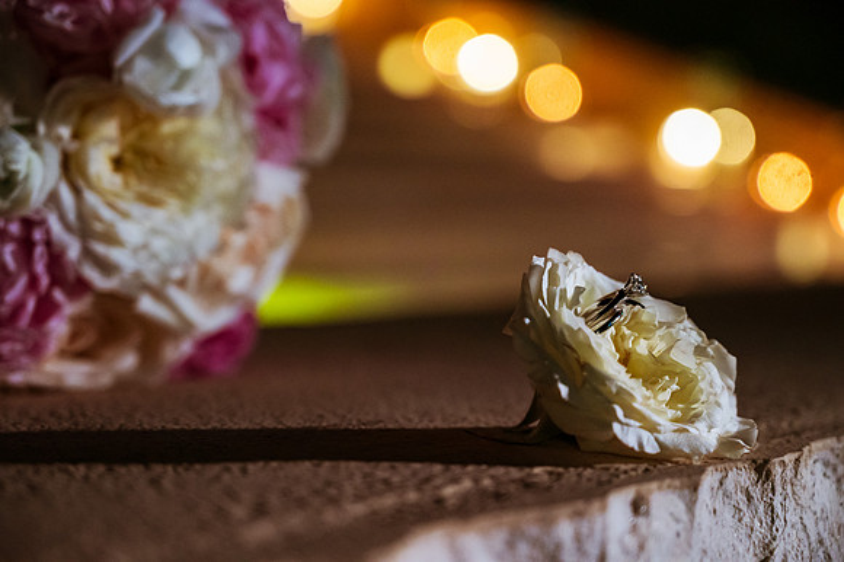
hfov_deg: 28.9
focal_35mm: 70
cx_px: 422
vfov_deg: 19.4
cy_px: 281
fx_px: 1640
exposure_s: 1/80
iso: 5000
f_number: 4
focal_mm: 70
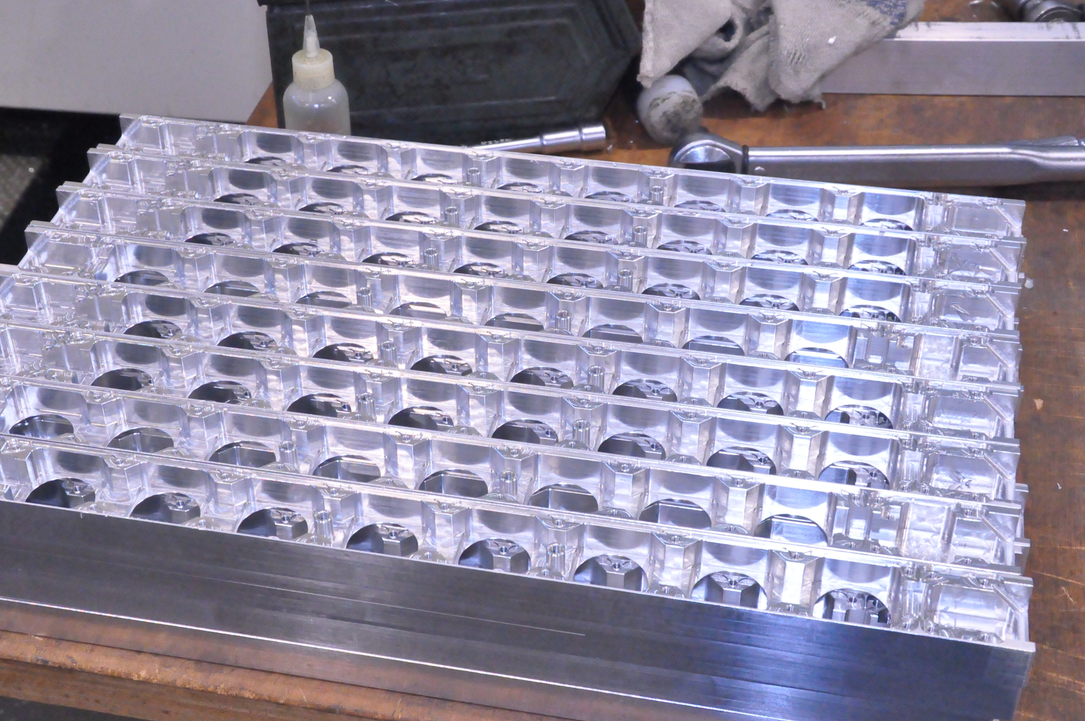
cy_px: 381
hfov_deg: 33.4
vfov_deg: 22.6
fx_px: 1806
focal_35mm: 60
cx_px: 470
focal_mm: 32
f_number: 9
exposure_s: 1/200
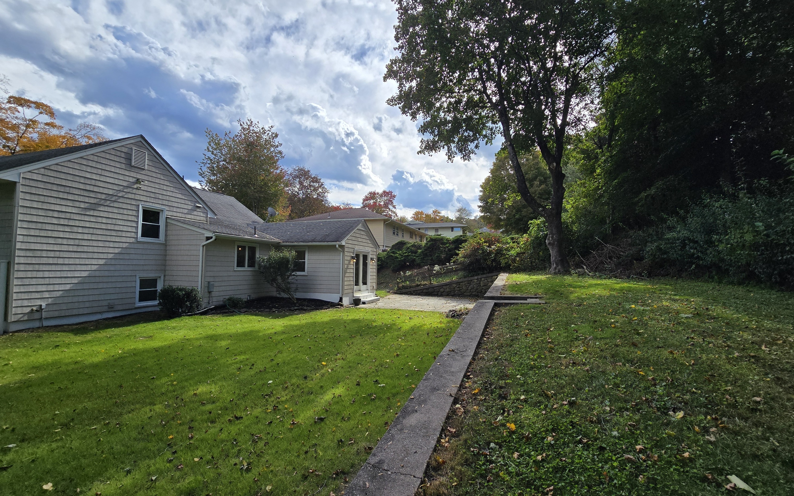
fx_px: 303
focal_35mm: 14
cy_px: 257
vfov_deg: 78.6
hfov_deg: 105.3
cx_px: 397
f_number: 2.2
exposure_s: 1/1732
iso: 50
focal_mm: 2.2
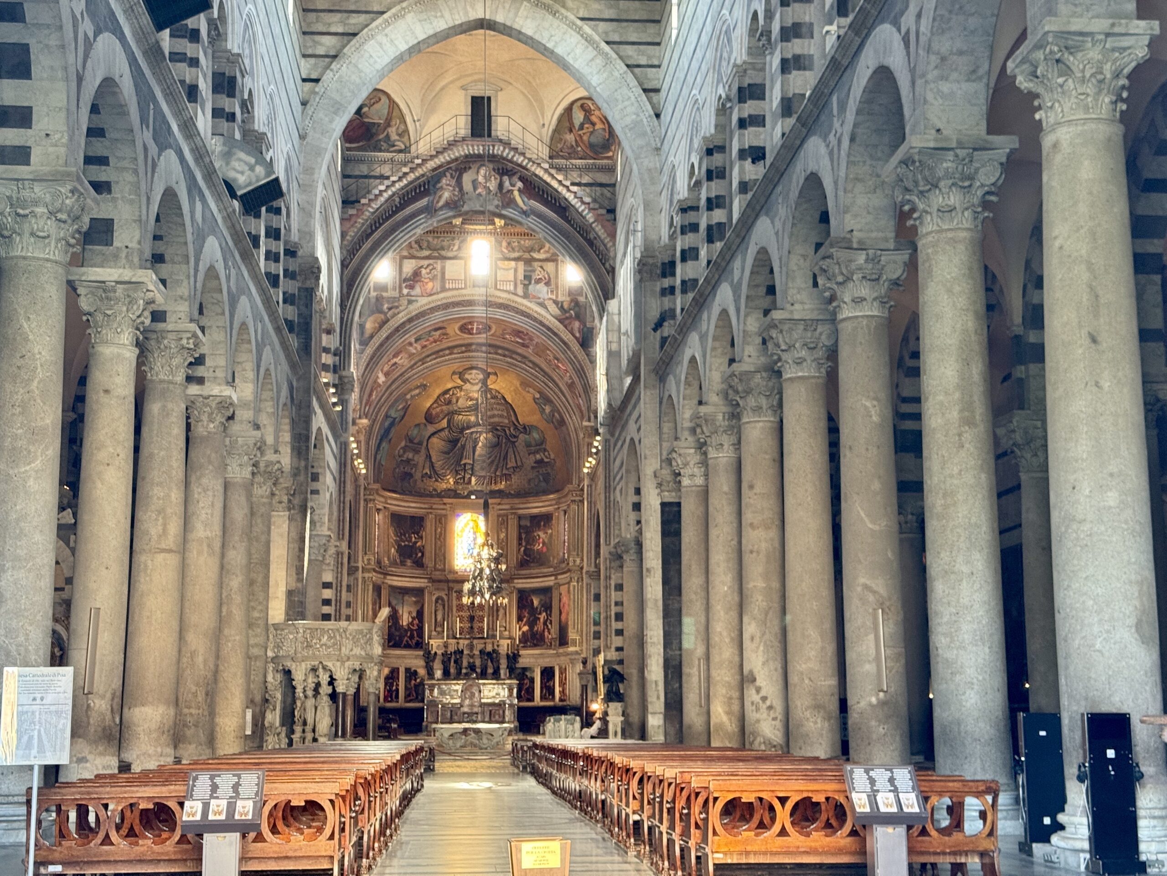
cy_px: 438
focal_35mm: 48
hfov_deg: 39.7
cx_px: 584
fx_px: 1618
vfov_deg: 30.3
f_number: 1.78
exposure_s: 1/60
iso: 250
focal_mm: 6.76
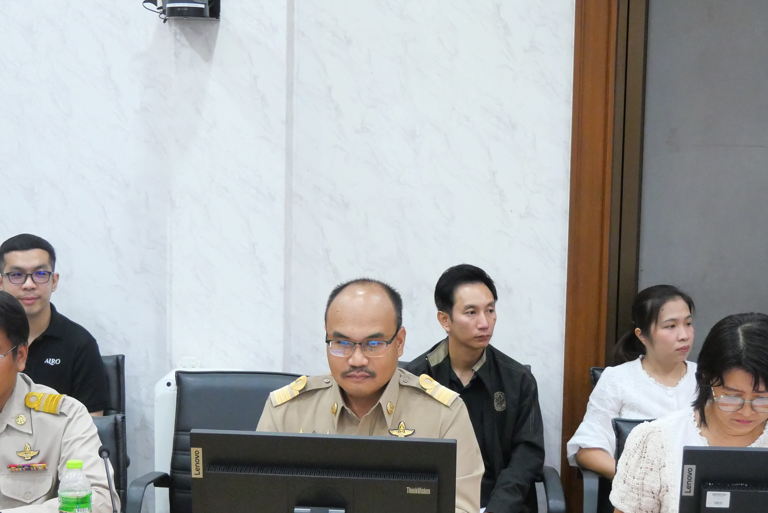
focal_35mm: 70
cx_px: 358
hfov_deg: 28.8
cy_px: 333
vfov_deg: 19.4
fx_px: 1494
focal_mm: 22
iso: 3200
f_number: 4.2
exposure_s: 1/40
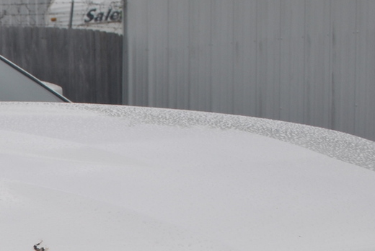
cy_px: 340
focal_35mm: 121
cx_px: -193
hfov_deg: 15.5
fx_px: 1262
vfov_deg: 11.0
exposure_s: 1/250
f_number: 7.1
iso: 100
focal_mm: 26
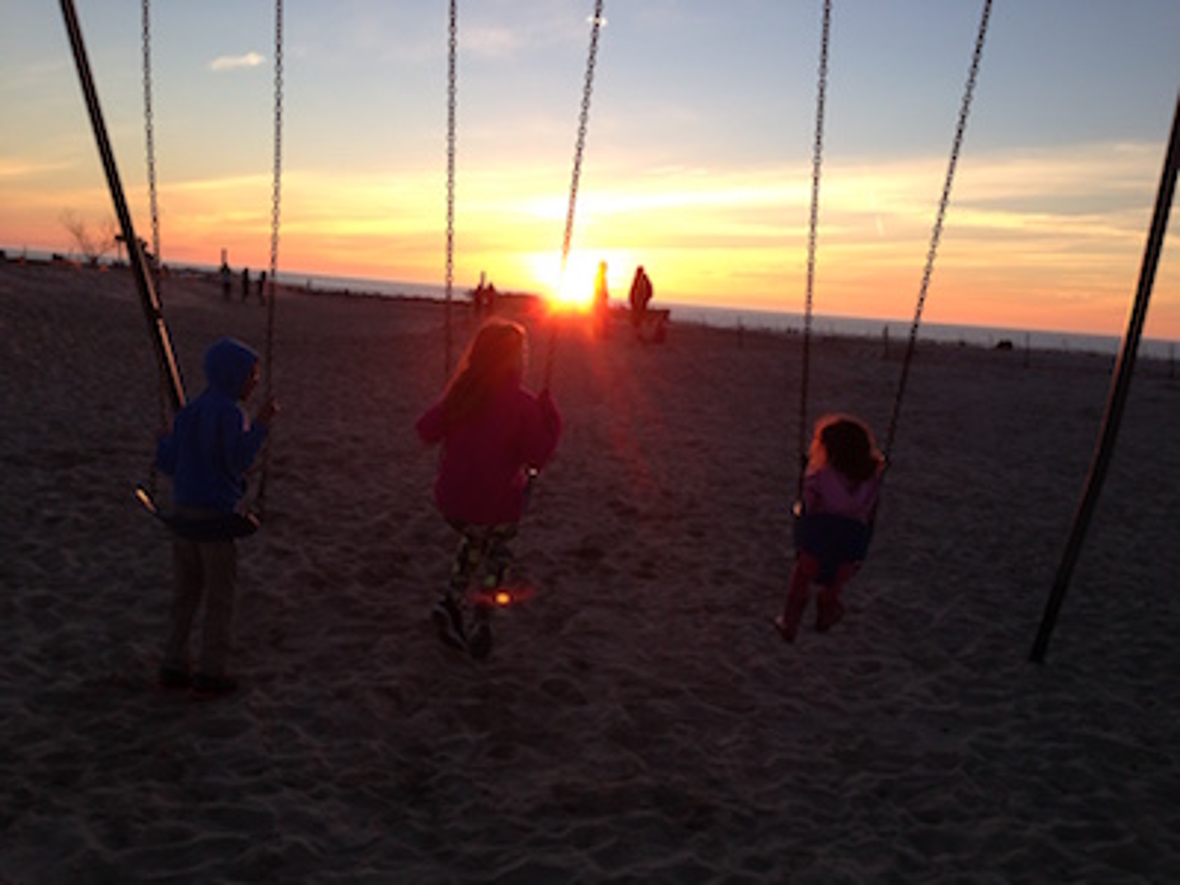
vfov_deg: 42.9
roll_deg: -4.6
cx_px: 590
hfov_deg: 55.4
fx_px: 1125
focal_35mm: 33
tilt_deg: -9.9
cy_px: 442
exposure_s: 1/304
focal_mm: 4.12
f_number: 2.4
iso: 50
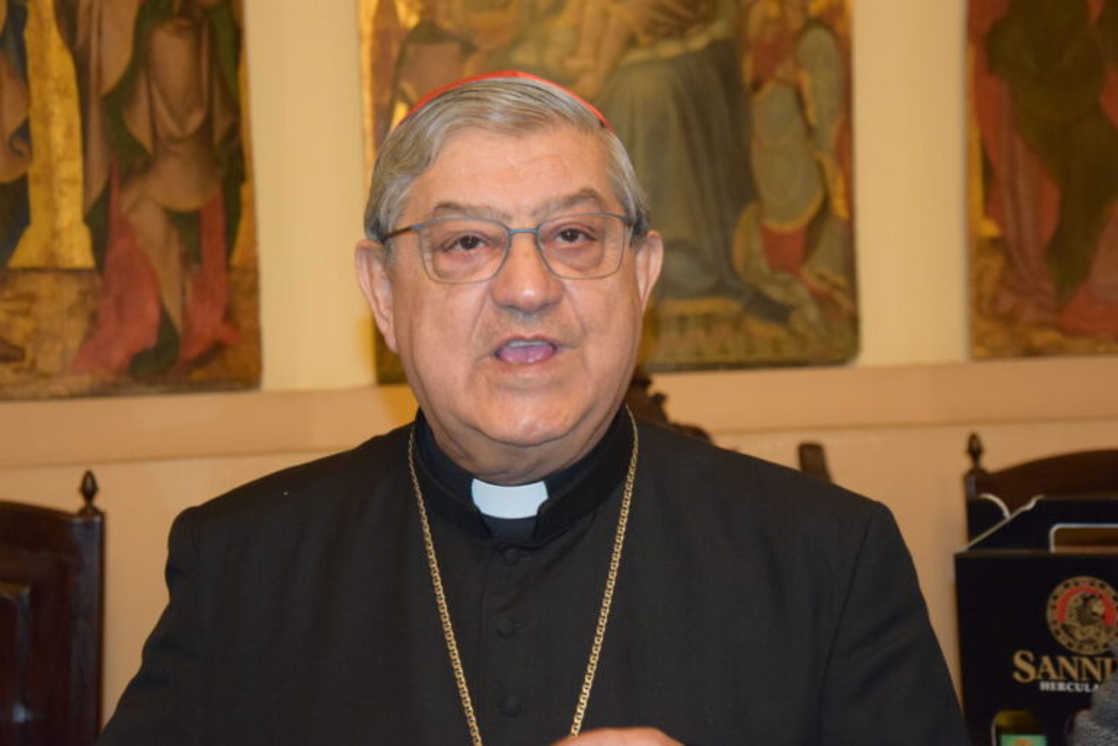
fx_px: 2702
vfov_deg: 15.7
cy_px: 373
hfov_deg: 23.4
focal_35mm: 87
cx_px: 559
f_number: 5
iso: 3200
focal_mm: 58
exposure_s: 1/60
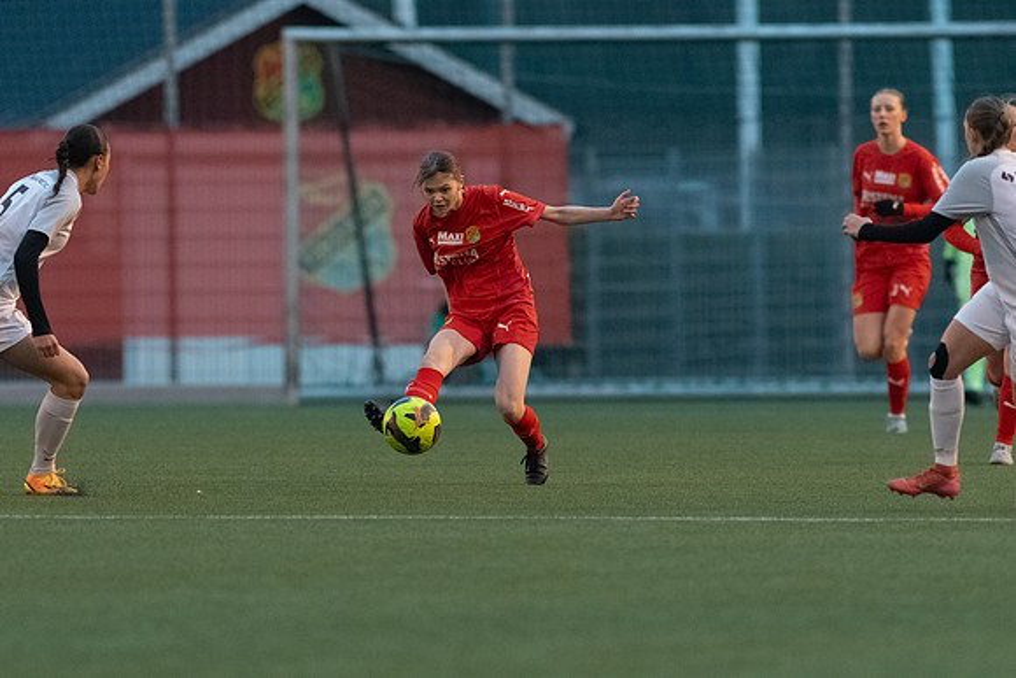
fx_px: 17113
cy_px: 339
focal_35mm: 606
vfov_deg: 2.3
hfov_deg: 3.4
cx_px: 508
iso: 4500
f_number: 3.2
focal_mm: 300
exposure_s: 1/800
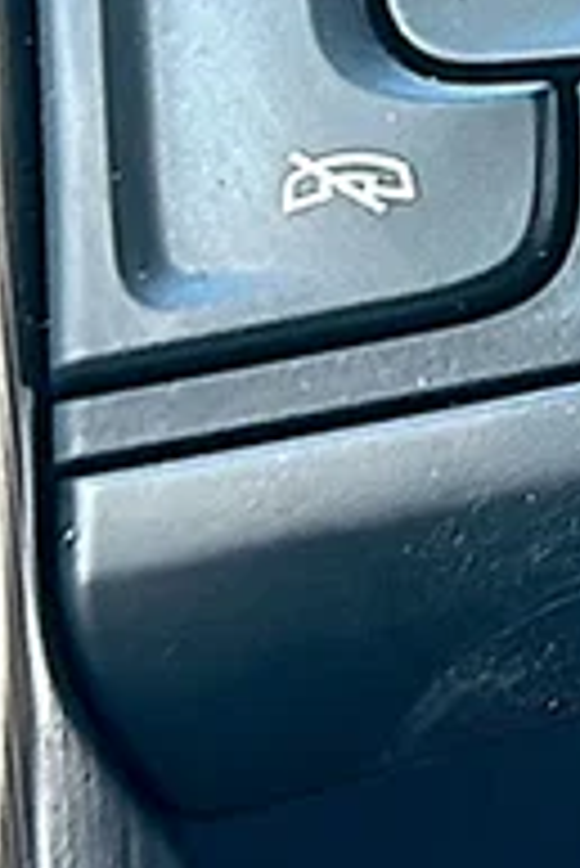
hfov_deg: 9.0
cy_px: -137
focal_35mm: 147
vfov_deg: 13.6
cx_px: 998
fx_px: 3546
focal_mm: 6.86
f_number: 1.78
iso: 64
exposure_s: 1/58
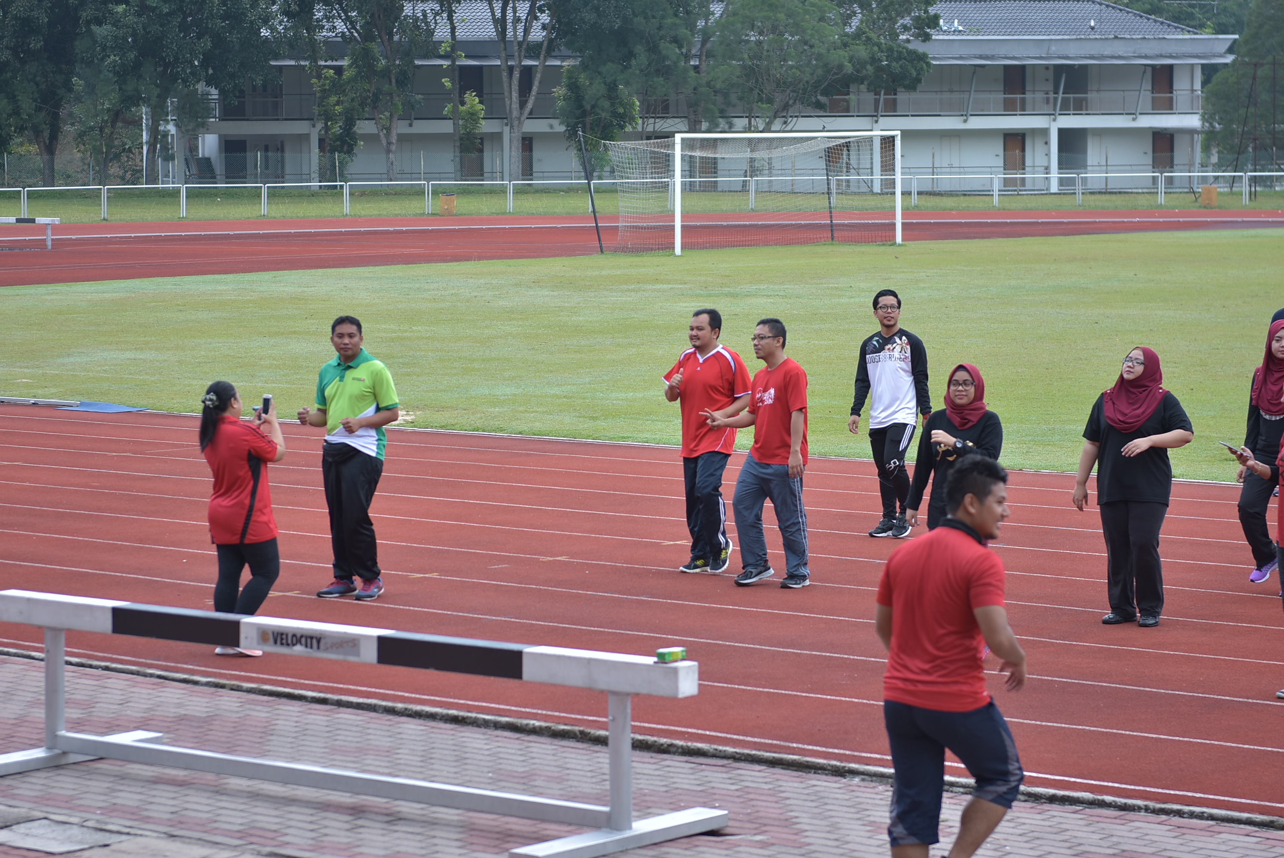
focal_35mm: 105
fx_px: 3748
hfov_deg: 19.4
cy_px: 429
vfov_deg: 13.1
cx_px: 642
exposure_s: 1/200
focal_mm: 70
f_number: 2.8
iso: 100
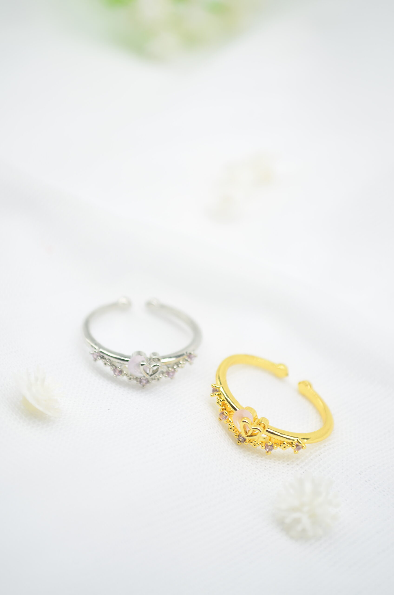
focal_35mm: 75
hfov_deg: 18.1
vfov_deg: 27.0
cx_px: 197
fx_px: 1237
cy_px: 298
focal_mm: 50
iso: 100
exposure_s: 1/80
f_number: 5.6
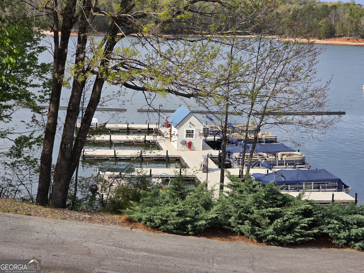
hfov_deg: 28.2
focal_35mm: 69
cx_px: 182
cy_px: 136
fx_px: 726
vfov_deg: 21.3
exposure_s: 1/1951
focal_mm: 7.9
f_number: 2.4
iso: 50
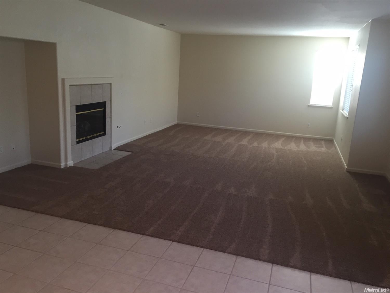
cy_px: 146
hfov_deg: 61.7
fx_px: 327
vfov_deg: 48.2
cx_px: 195
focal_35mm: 29
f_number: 2.2
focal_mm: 4.15
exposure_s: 1/30
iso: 64
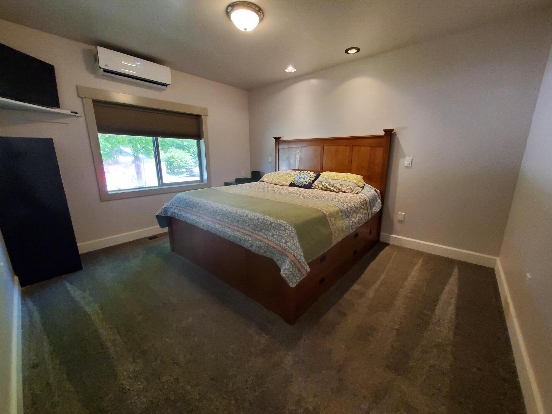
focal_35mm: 13
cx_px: 276
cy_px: 207
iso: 400
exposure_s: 1/39
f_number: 2.2
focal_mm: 1.8
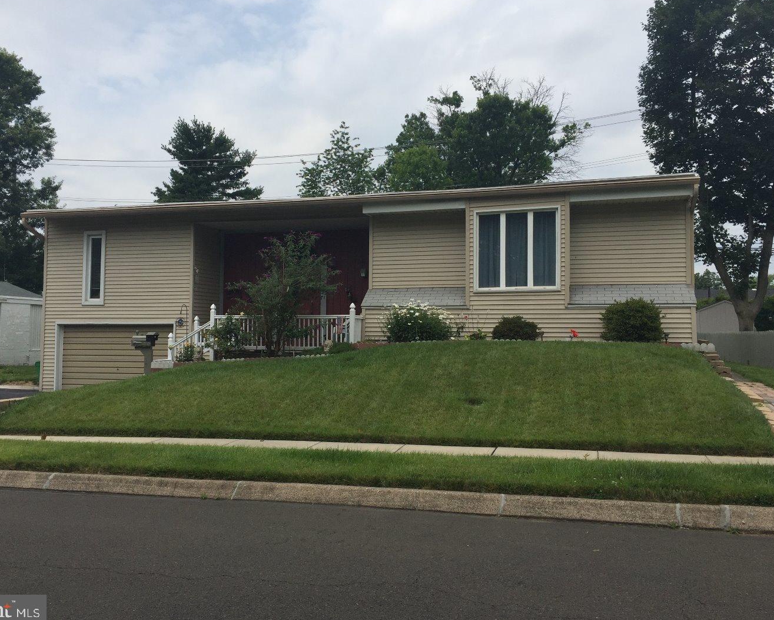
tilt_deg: +2.2
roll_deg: -1.7
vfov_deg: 47.1
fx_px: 710
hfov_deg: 57.1
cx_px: 367
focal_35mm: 31
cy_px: 310
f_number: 2.2
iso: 32
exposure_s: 1/3300
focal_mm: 4.15
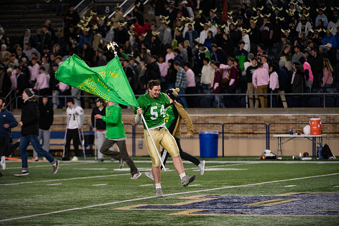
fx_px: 1978
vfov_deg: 6.5
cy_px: 113
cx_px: 170
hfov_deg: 9.8
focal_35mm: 210
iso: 3200
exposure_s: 1/500
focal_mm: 210
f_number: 4
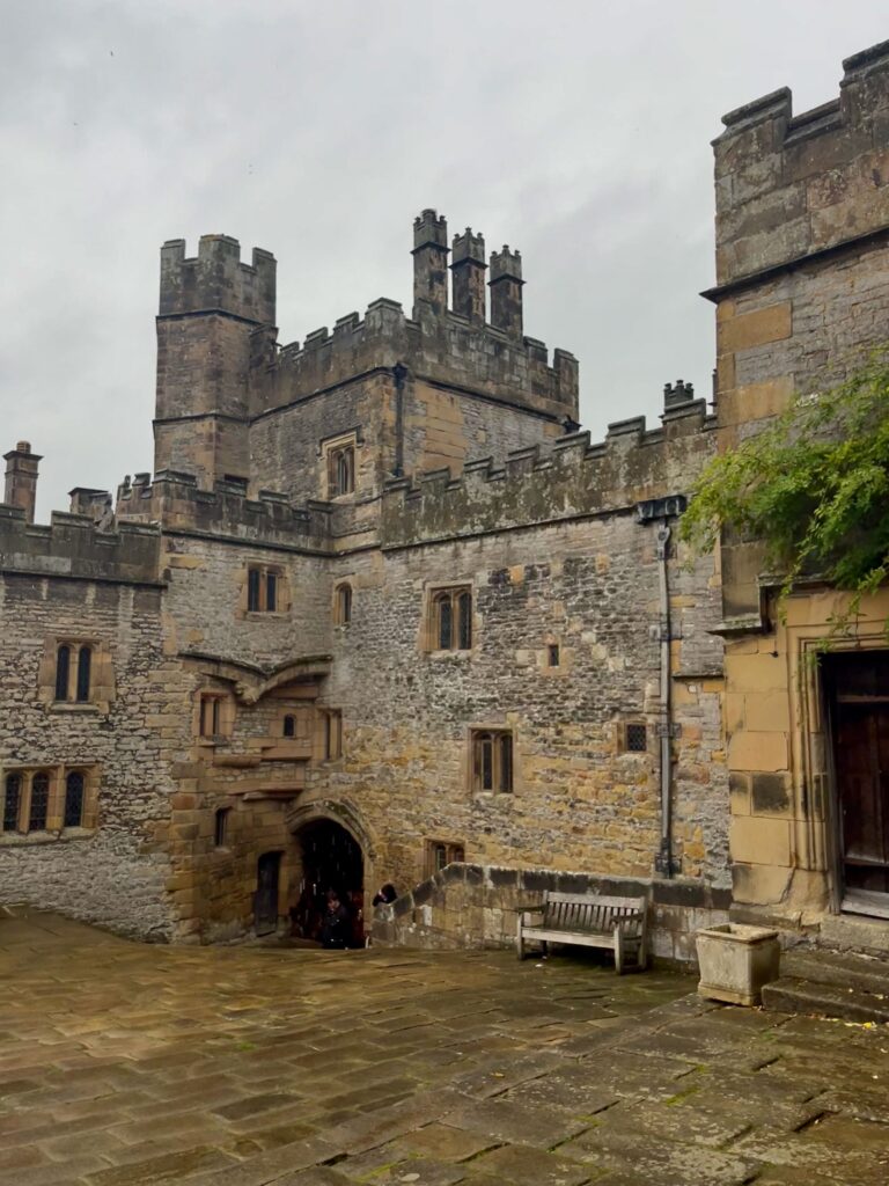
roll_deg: -2.1
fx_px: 890
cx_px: 444
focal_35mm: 26
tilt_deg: +5.8
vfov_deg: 67.3
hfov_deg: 53.1
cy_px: 593
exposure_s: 1/1129
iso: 50
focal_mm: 5.1
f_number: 1.6
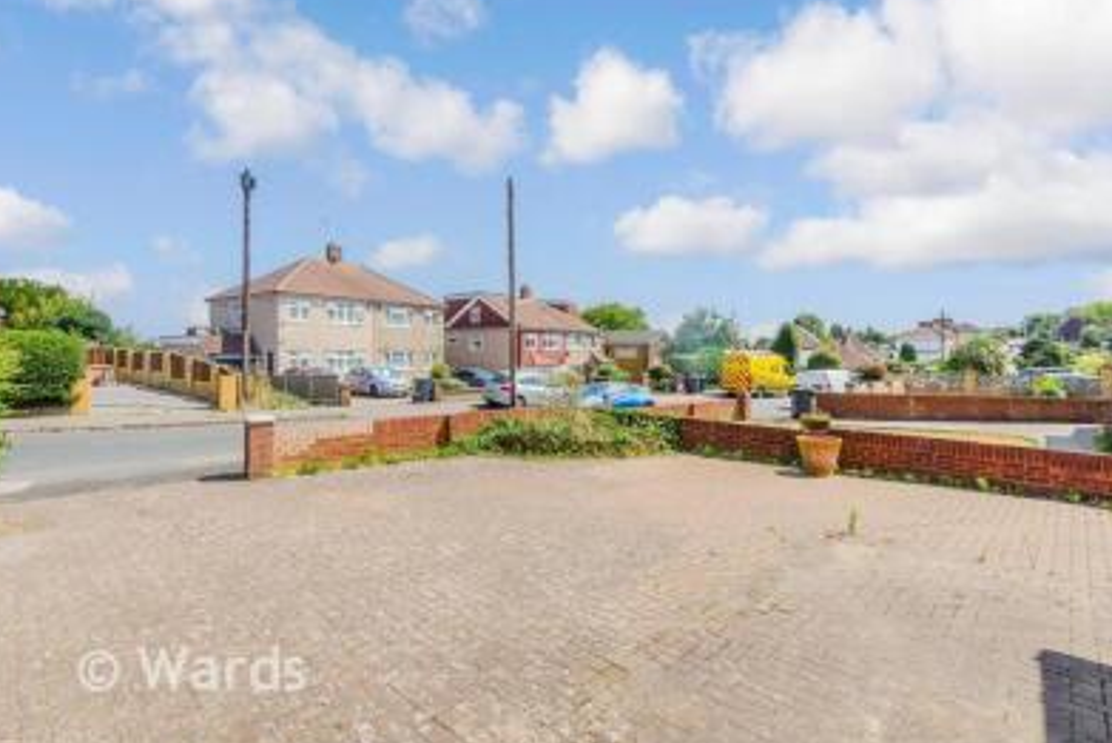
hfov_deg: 93.1
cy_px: 360
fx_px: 525
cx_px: 516
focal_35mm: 17
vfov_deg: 70.5
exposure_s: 1/400
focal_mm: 14
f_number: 8
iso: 100
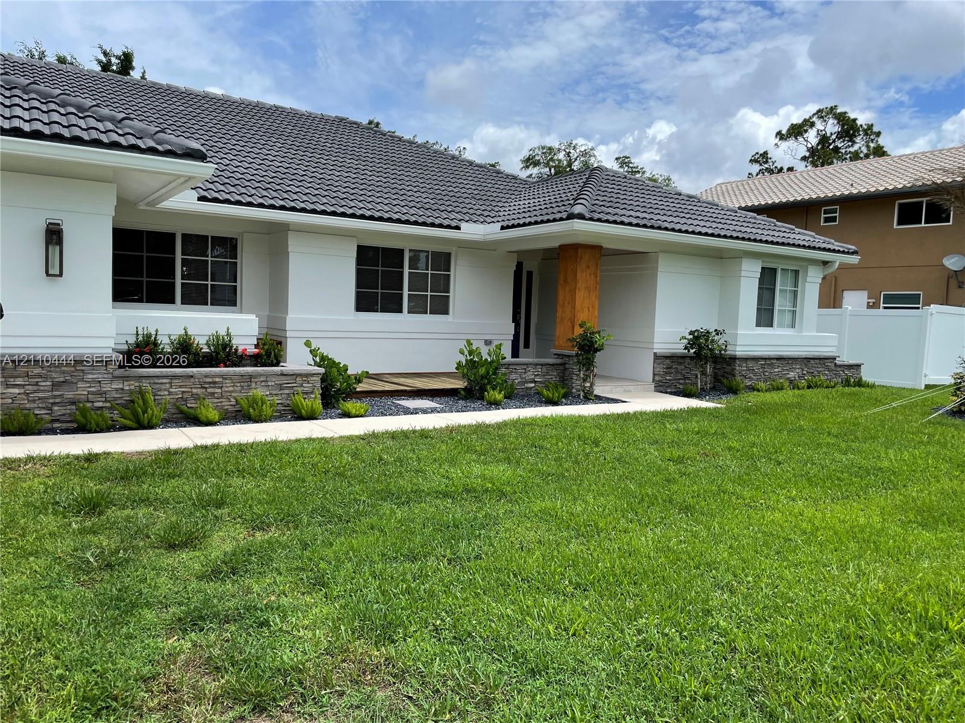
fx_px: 725
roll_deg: -2.1
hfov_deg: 67.3
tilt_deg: -4.0
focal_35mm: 26
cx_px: 482
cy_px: 362
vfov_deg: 53.1
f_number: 1.6
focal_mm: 4.2
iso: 32
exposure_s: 1/3861
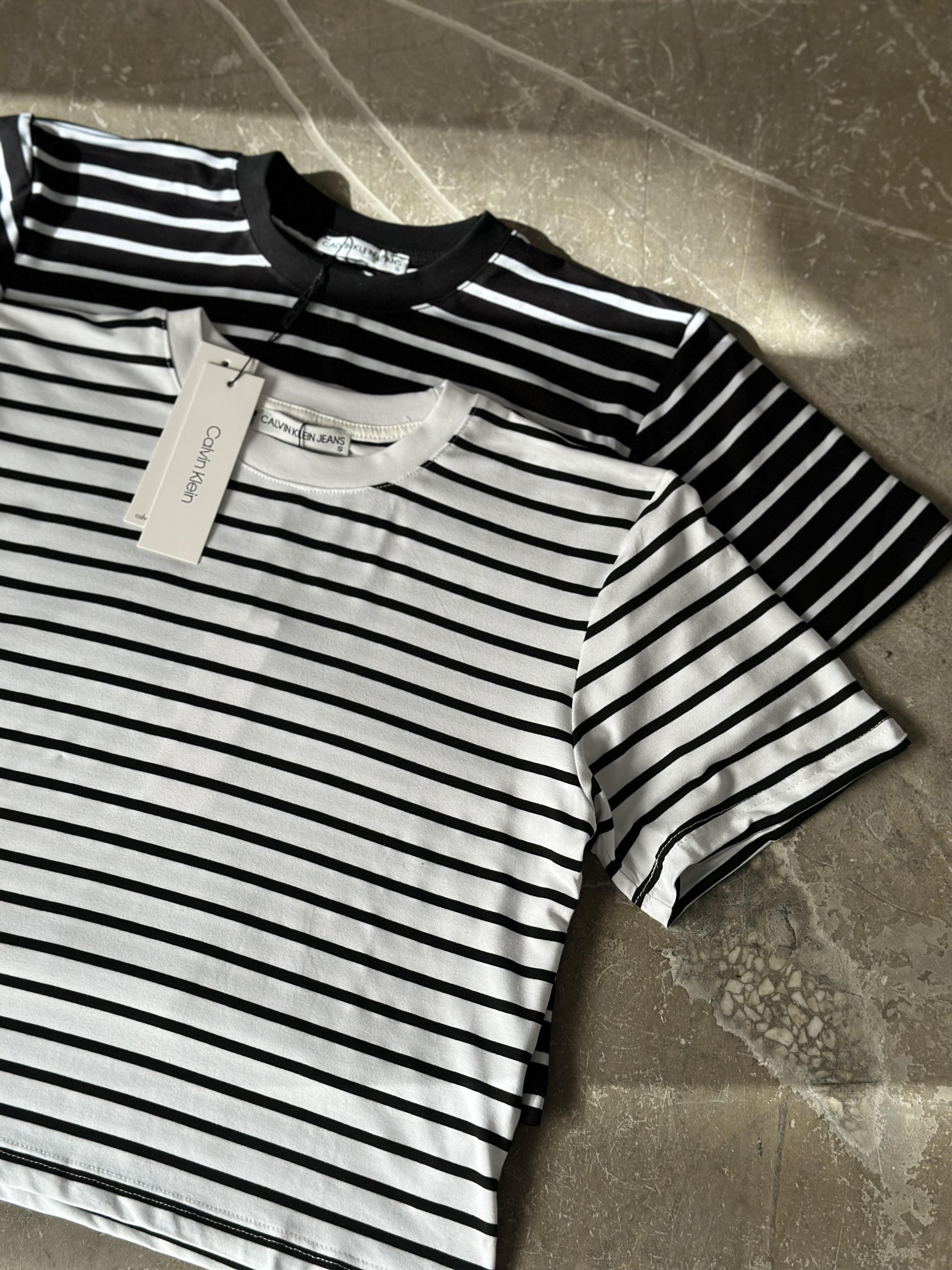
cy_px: 635
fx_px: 1760
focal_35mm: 48
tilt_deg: -72.8
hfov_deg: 30.3
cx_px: 476
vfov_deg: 39.7
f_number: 1.78
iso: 80
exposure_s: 1/182
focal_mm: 6.86
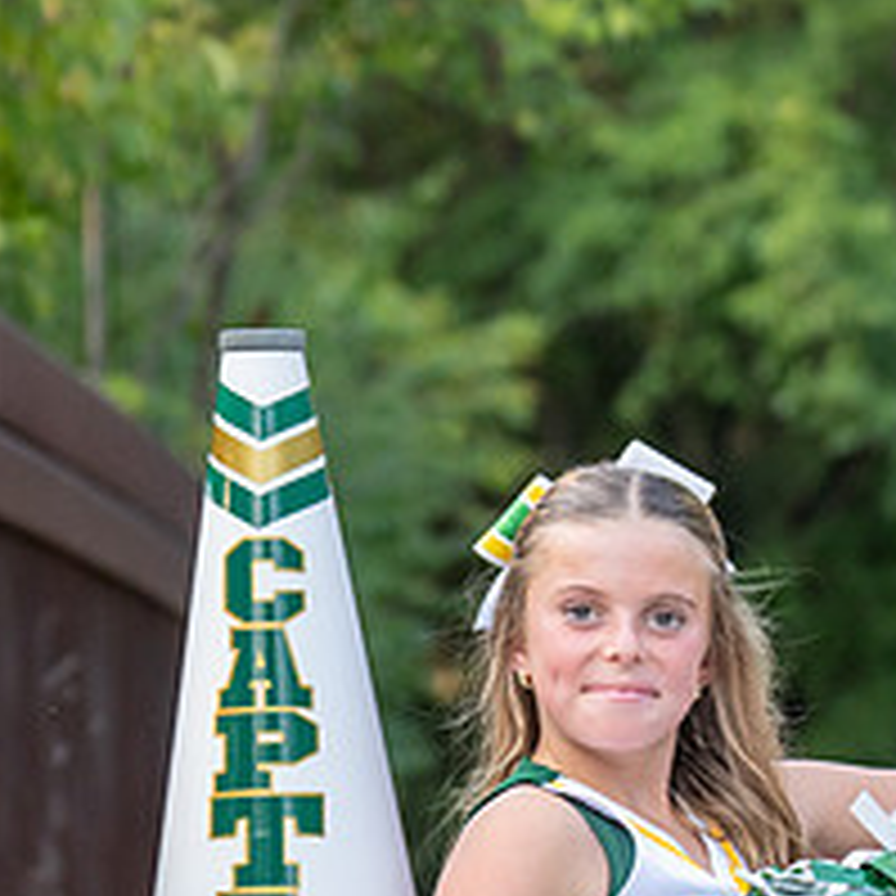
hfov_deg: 6.6
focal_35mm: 265
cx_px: 807
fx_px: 7760
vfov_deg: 6.6
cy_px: 990
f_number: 2.8
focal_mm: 70
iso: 800
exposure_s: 1/800
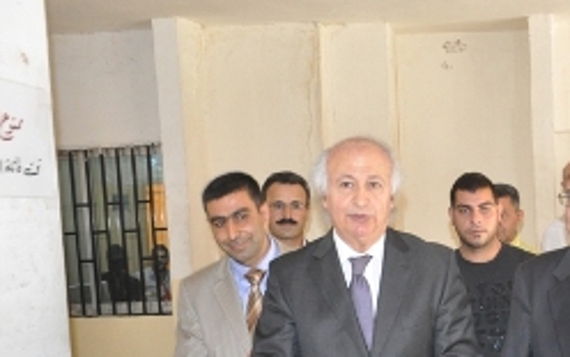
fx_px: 900
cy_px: 298
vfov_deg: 22.0
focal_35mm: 58
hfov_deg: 33.9
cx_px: 473
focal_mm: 21
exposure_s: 1/60
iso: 1600
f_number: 5
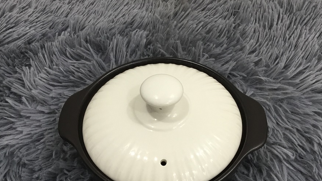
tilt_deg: -52.5
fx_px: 393
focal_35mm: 46
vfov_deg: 25.9
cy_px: 111
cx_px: 160
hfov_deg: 44.6
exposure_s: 1/33
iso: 100
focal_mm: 3.3
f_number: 2.4
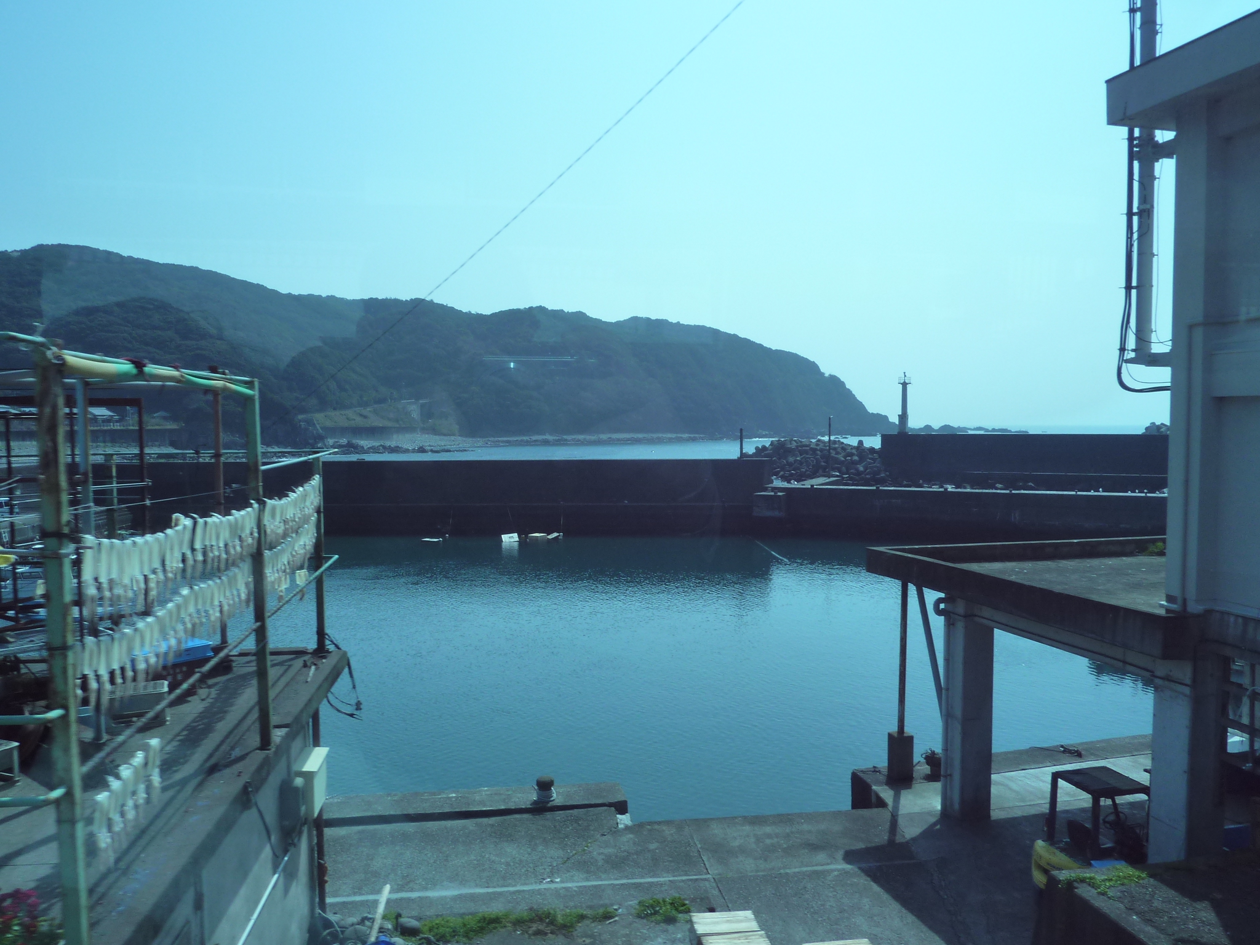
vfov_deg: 54.9
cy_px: 472
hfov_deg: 69.4
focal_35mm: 25
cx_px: 630
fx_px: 910
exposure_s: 1/500
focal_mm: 4.1
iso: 125
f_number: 5
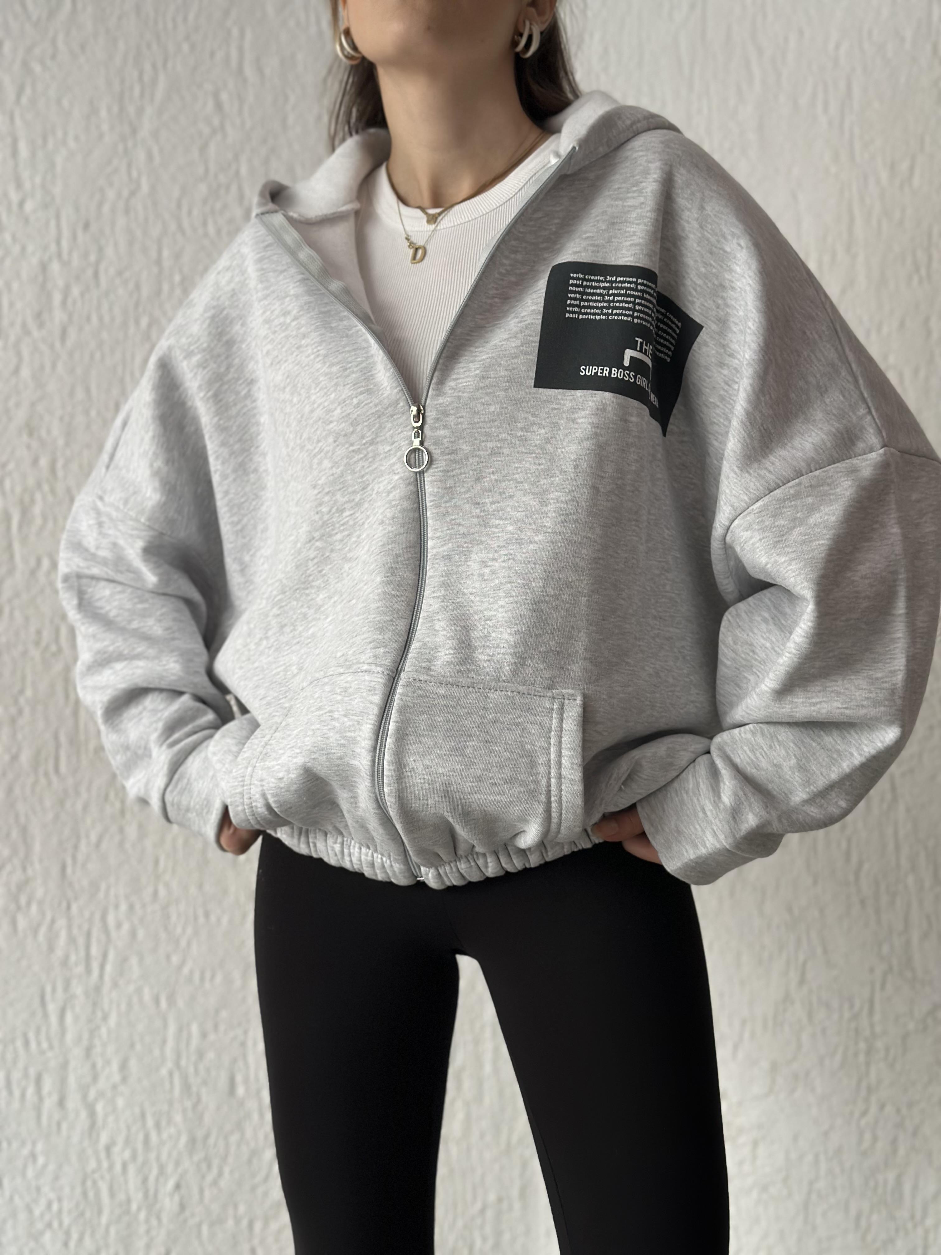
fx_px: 1740
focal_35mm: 48
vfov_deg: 39.7
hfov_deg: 30.3
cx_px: 470
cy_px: 628
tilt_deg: +1.1
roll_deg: +0.0
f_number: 1.78
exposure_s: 1/60
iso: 125
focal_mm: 6.86
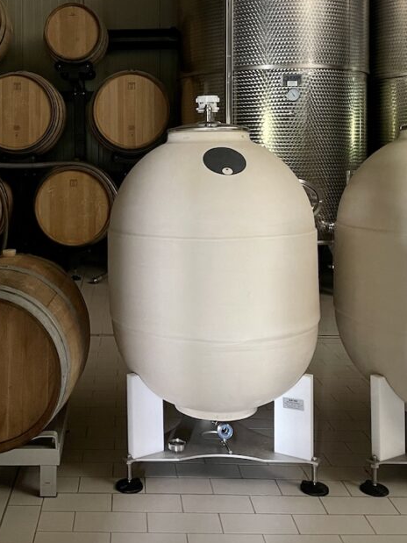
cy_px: 148
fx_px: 674
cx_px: 99
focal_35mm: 43
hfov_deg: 32.9
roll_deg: +0.3
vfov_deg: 42.7
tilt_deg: -0.2
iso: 800
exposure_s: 1/30
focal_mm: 5.1
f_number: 1.6
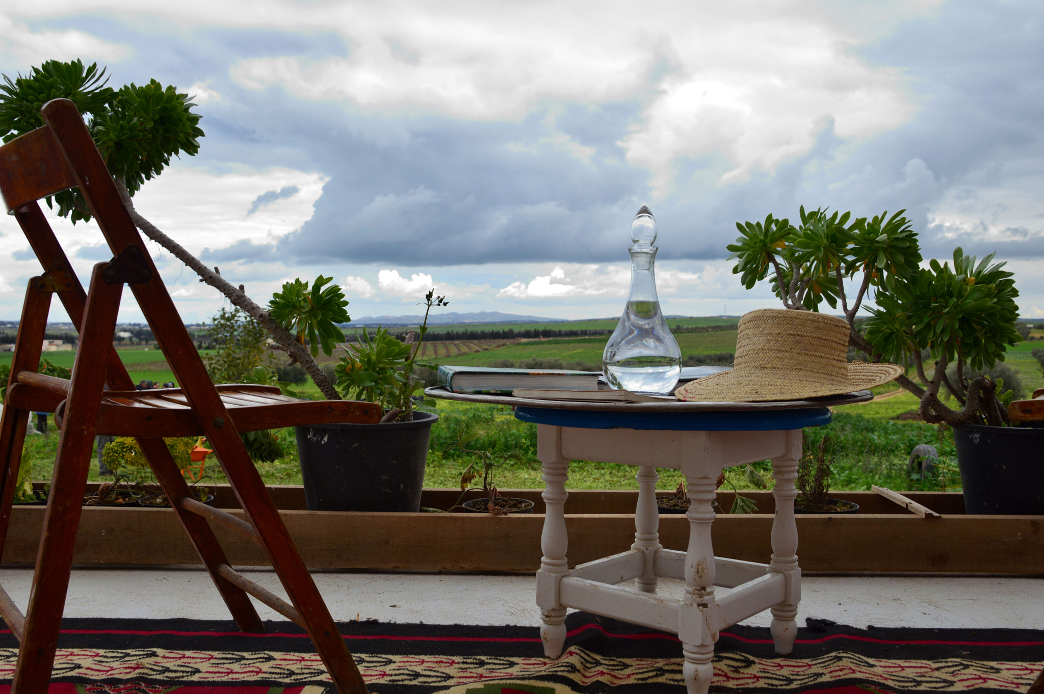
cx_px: 522
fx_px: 956
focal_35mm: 33
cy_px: 347
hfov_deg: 57.3
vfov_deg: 39.9
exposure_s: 1/80
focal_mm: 22
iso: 100
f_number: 6.3
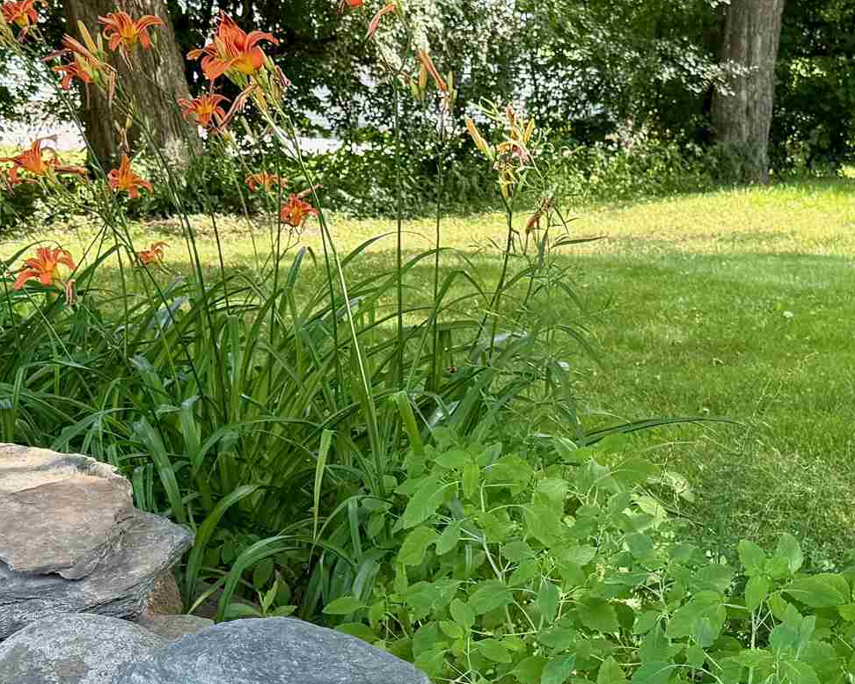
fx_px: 1873
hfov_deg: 25.7
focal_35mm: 74
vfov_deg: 20.1
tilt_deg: -16.4
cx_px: 449
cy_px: 662
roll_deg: -5.3
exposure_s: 1/235
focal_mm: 6.76
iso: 64
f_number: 1.78
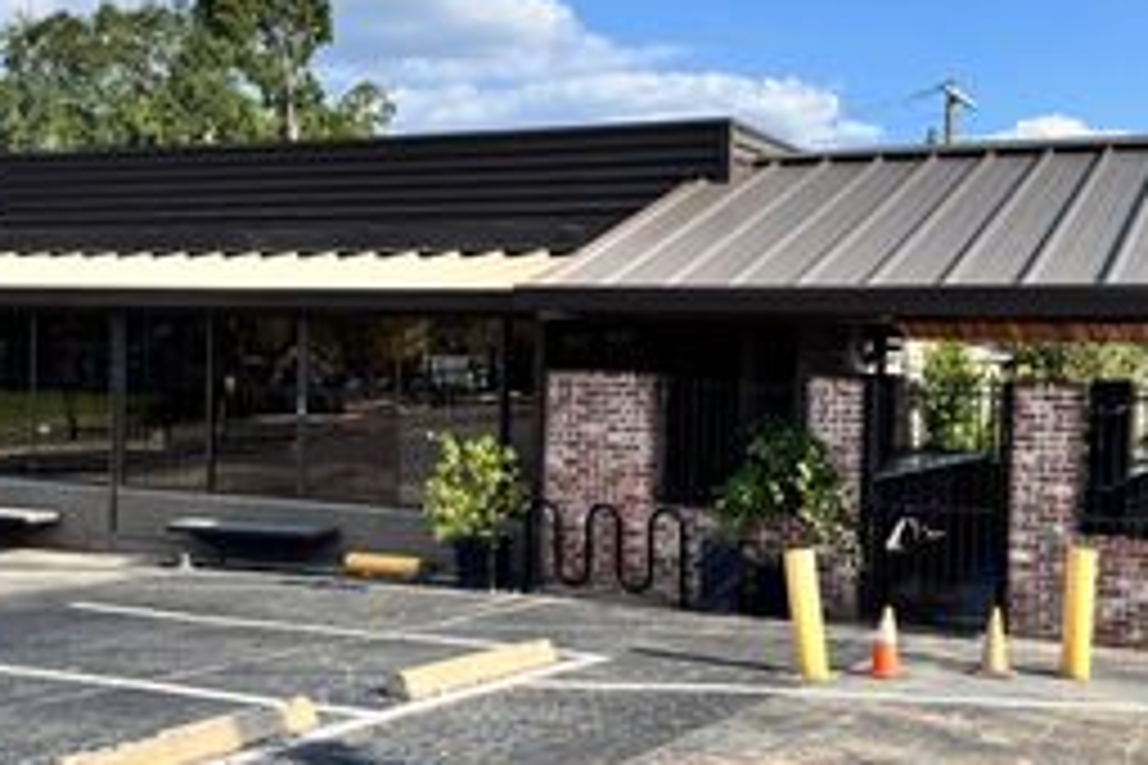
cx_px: 486
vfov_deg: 27.5
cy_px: 430
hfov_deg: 40.2
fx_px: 1562
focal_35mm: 49
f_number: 1.78
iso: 80
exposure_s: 1/3802
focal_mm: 6.76
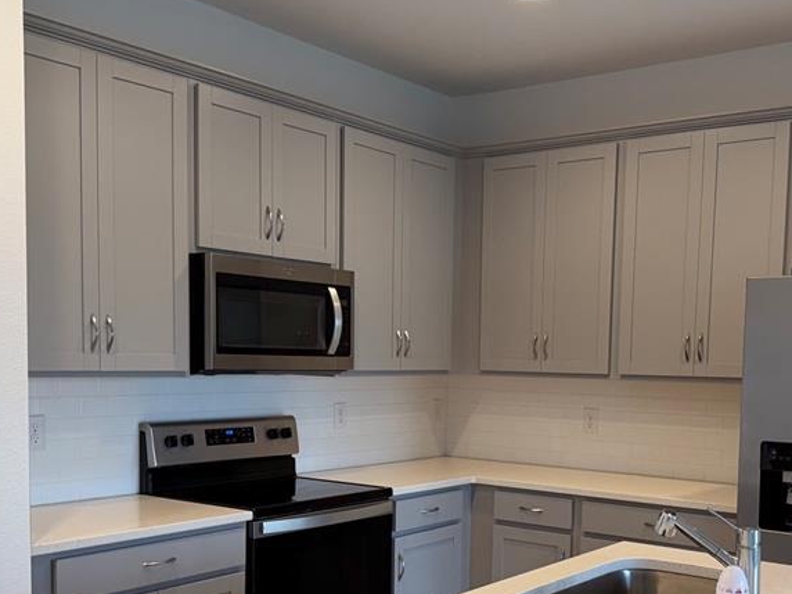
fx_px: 984
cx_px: 471
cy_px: 436
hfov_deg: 43.7
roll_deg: -1.4
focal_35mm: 43
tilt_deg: -4.2
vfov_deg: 33.0
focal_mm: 6.76
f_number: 1.78
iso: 200
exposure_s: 1/120
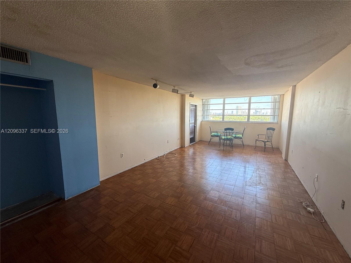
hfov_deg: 102.1
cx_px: 176
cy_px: 132
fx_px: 142
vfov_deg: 85.7
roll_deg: -0.5
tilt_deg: -7.1
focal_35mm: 14
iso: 80
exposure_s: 1/120
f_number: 2.2
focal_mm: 2.22
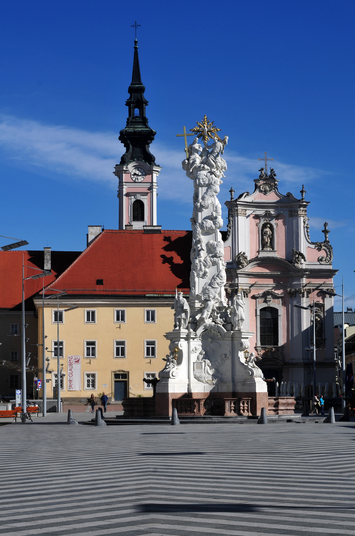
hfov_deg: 18.1
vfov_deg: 27.1
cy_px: 268
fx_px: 1115
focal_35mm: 75
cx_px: 178
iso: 200
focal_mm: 50
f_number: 11
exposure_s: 1/500
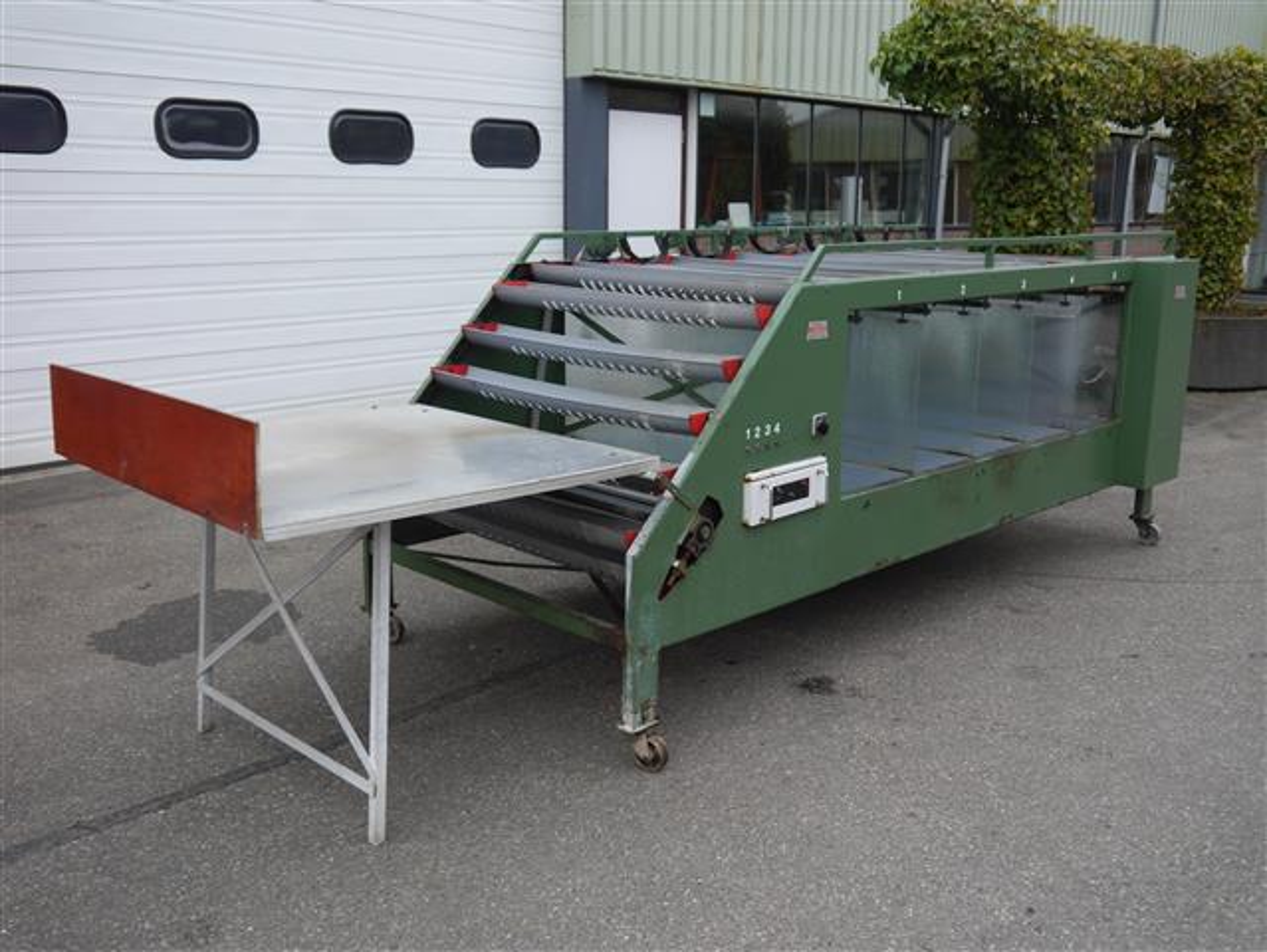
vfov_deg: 41.8
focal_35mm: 34
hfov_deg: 53.9
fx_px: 1245
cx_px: 634
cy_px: 476
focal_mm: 17
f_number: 4
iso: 160
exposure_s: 1/80
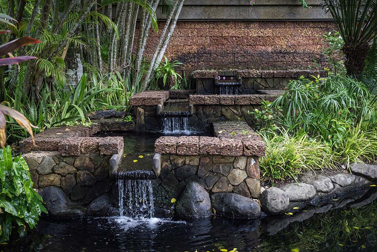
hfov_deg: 44.5
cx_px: 188
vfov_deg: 30.5
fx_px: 461
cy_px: 126
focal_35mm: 44
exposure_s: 1/200
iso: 16000
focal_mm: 44
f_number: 7.1
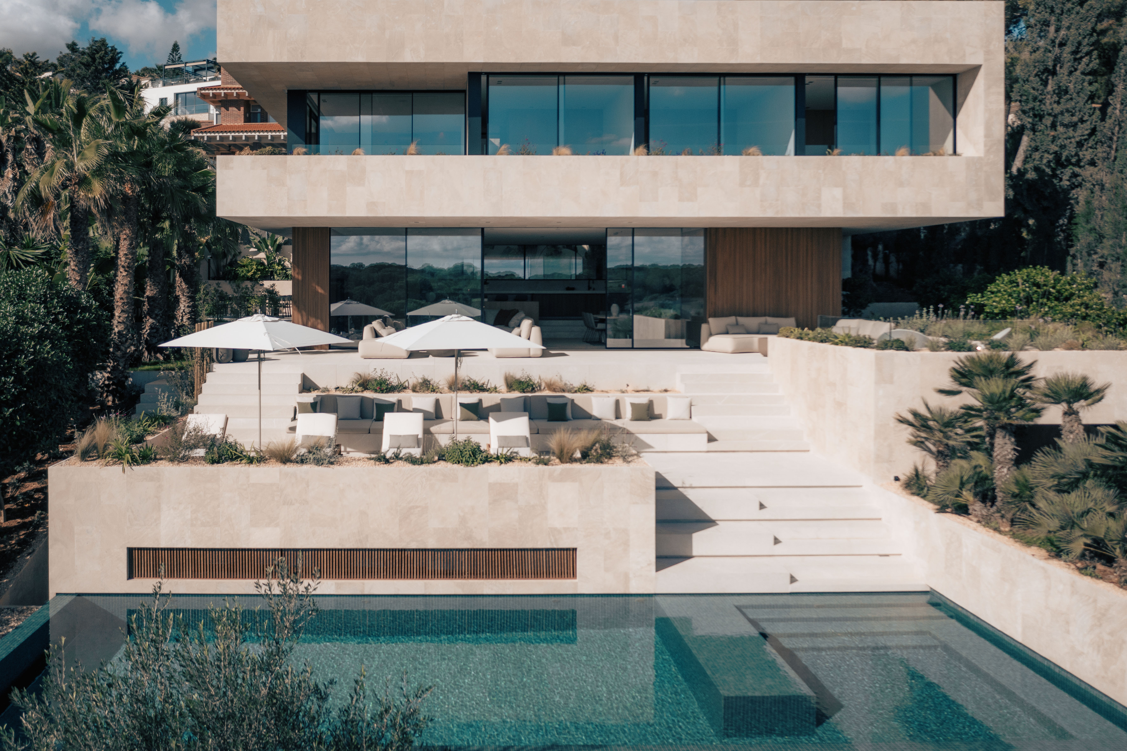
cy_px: 376
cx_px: 564
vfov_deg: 46.4
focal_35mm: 28
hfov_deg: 65.5
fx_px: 876
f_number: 2.8
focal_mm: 10.26
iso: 100
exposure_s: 1/3200
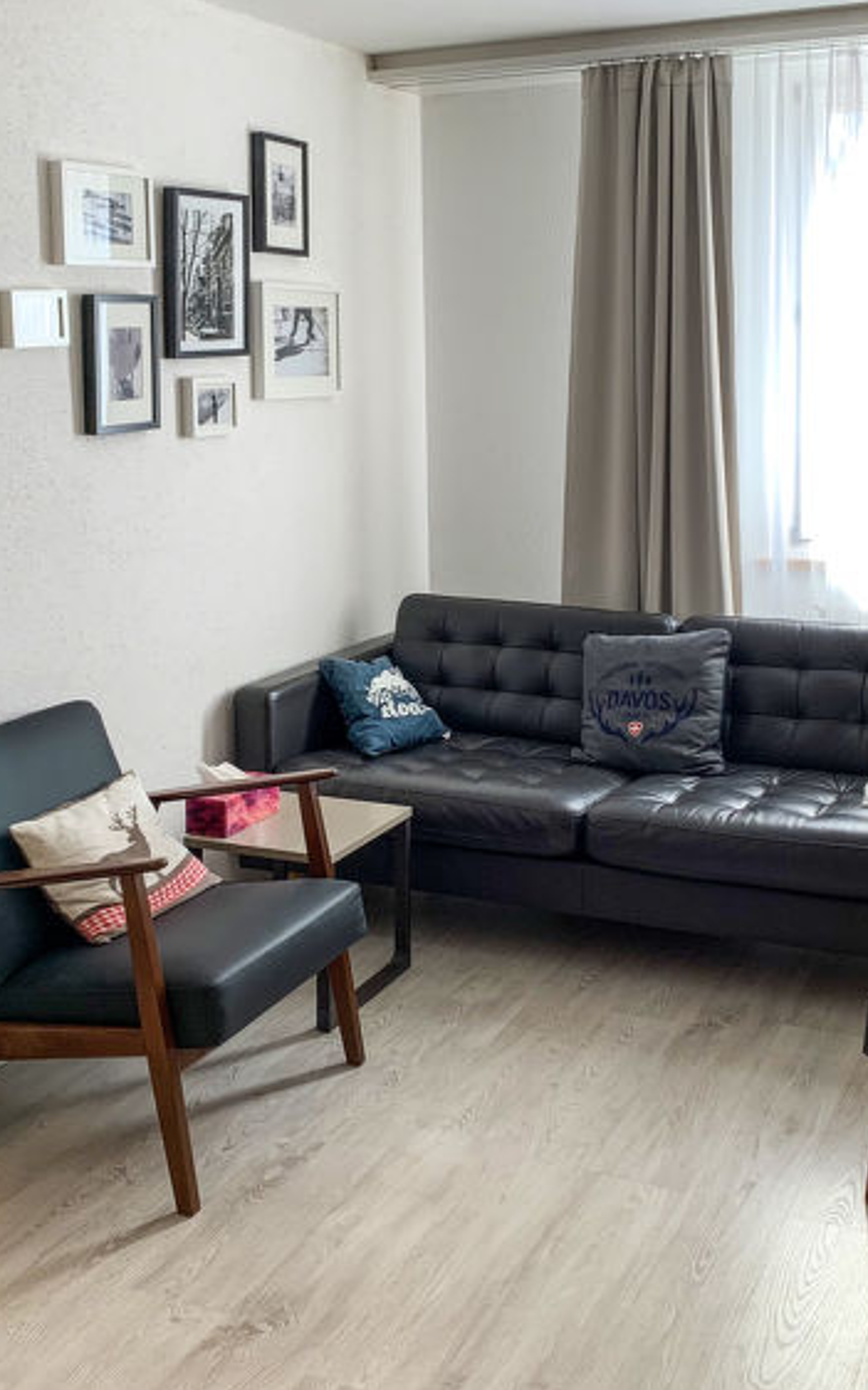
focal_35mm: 37
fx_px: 1401
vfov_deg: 52.8
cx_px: 446
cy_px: 697
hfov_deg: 34.4
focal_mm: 4.25
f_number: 1.8
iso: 64
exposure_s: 1/100
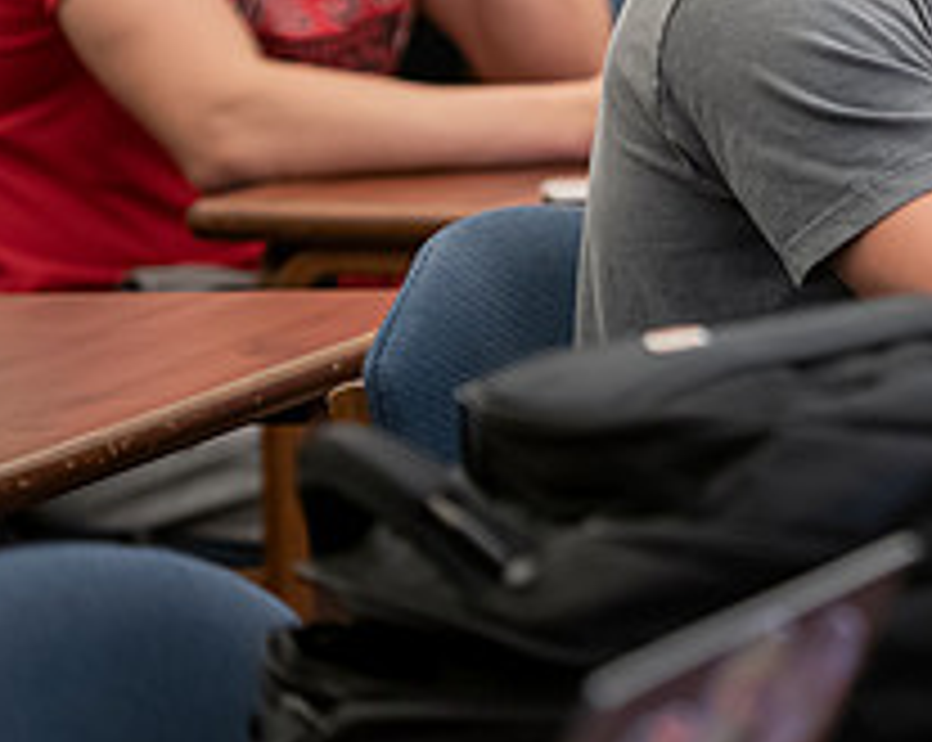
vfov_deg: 5.2
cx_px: 1211
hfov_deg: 6.5
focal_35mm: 295
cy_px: -70
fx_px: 8126
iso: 800
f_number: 2.8
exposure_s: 1/200
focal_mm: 112
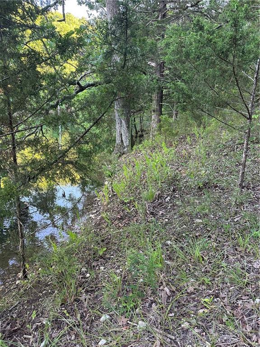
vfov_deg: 71.6
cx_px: 130
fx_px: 240
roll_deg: -2.5
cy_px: 174
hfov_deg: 56.8
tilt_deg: -17.0
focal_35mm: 24
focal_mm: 6.86
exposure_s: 1/116
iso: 250
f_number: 1.78
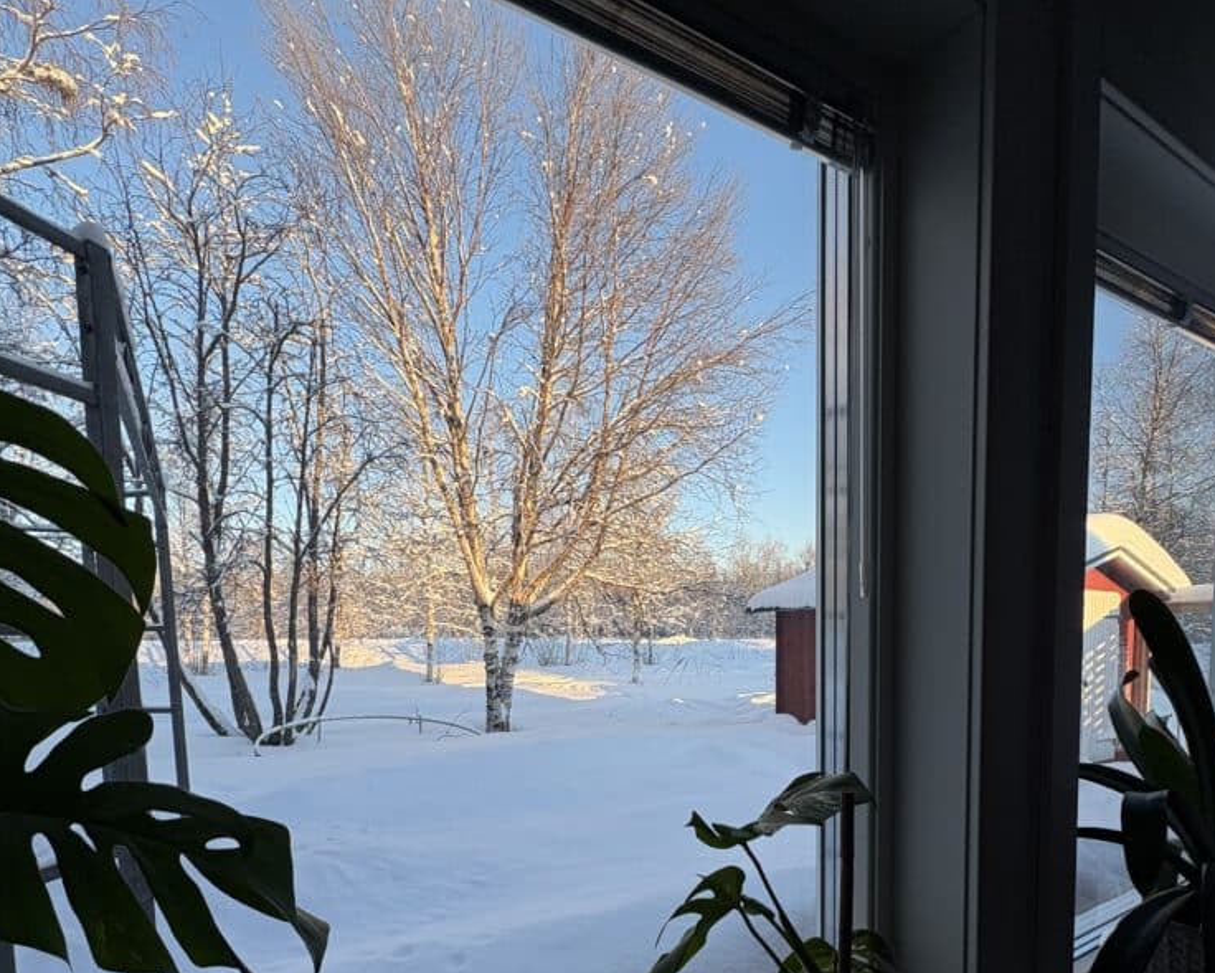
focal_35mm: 19
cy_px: 686
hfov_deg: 83.3
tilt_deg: -5.1
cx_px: 604
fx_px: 683
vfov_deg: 67.9
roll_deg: +1.3
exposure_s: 1/304
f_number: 2.2
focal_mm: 2.22
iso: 40
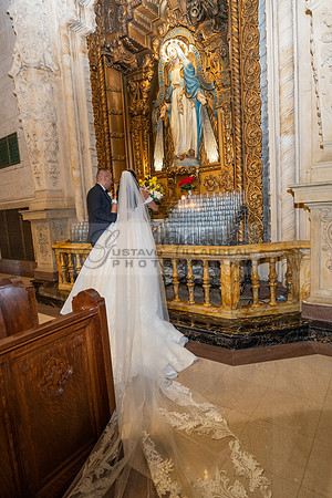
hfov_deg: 59.3
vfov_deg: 81.2
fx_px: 290
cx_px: 144
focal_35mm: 21
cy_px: 249
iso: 800
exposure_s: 1/125
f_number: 2.8
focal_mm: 14
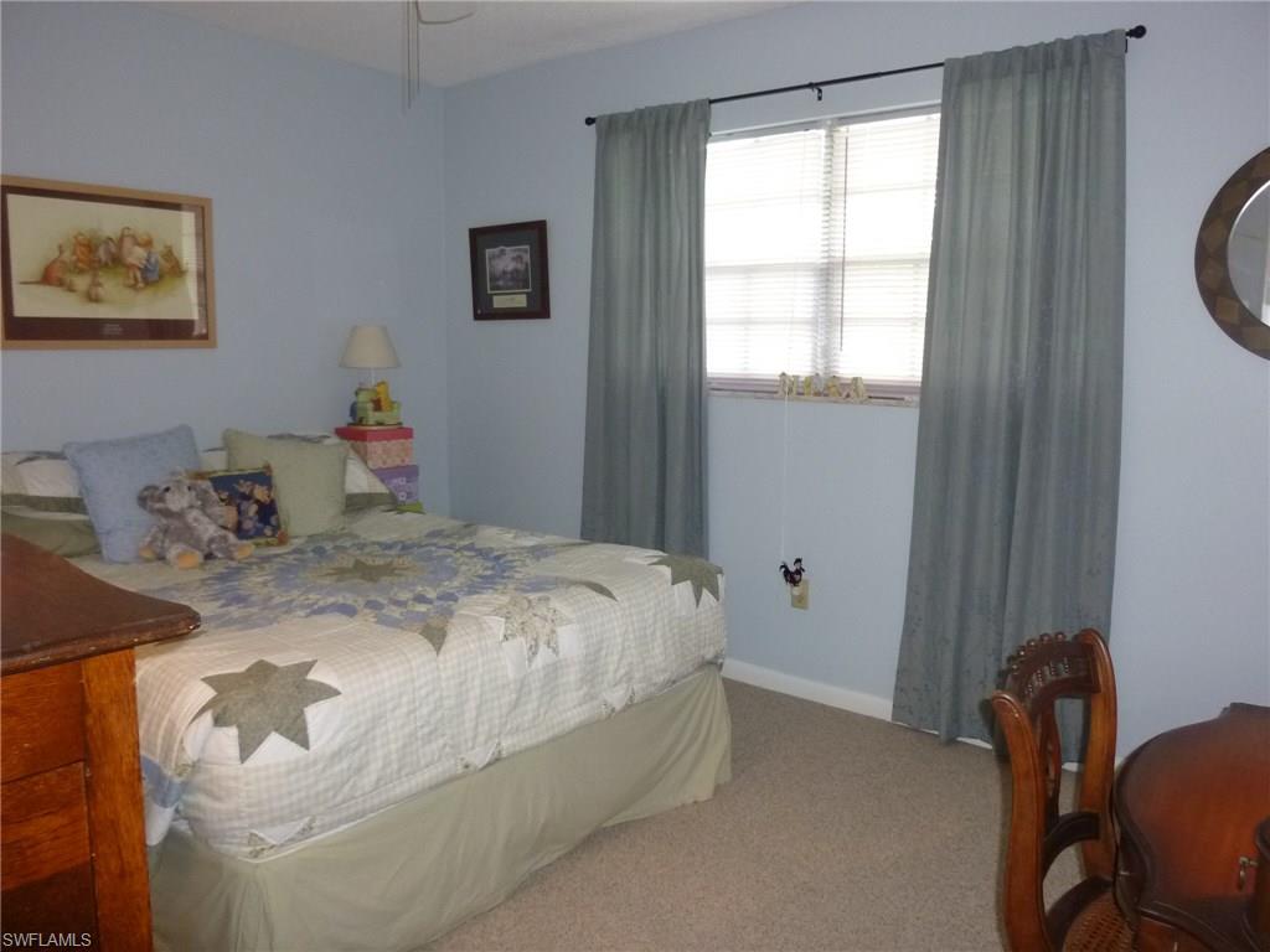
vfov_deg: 54.9
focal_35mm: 25
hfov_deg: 69.4
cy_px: 476
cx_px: 635
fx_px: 917
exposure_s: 1/30
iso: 250
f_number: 3.3
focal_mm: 4.5
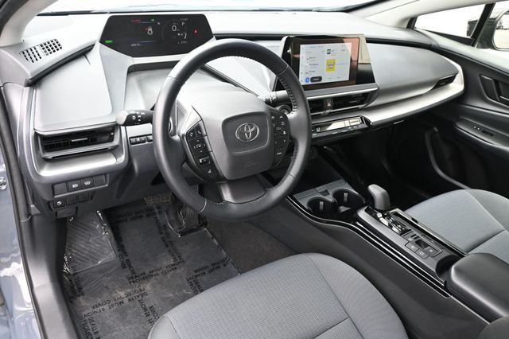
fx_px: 413
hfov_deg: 63.2
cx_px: 254
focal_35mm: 29
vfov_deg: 44.6
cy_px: 170
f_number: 3.8
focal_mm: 19.5
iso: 560
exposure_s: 1/125
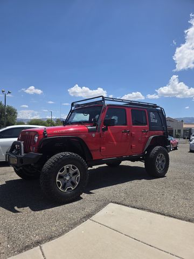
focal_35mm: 23
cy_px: 130
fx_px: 172
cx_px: 97
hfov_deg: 58.9
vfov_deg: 73.9
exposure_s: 1/7333
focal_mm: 6.3
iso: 80
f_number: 1.7
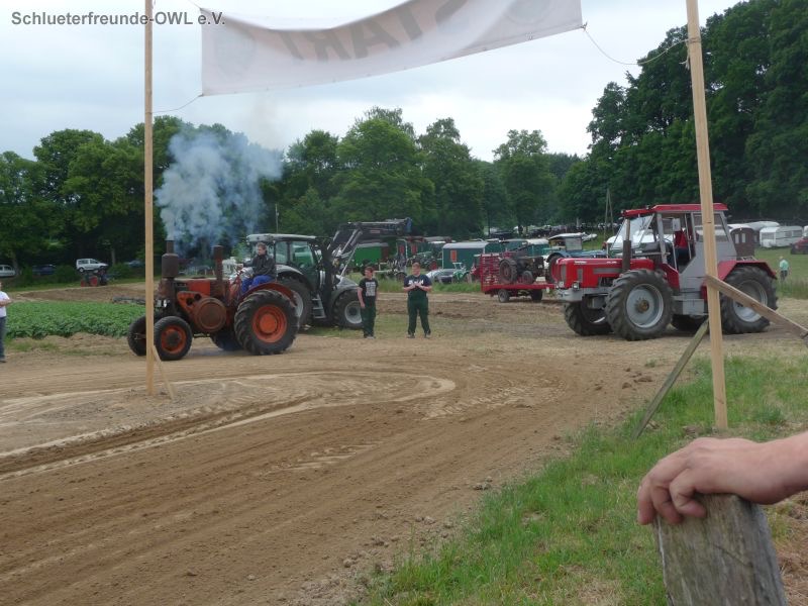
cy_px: 303
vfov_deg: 39.7
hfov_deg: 51.4
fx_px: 840
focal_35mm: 36
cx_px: 404
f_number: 3.7
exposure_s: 1/400
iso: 100
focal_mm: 6
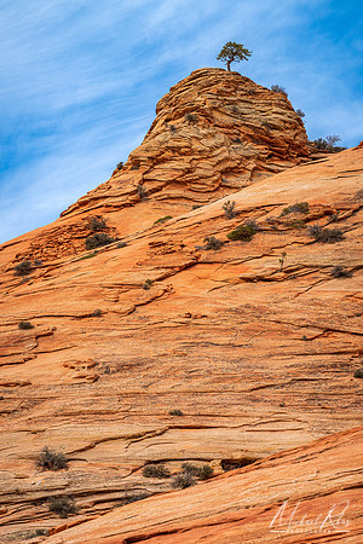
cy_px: 272
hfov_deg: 6.9
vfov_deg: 10.3
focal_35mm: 200
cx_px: 182
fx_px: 3025
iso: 64
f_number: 13
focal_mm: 200
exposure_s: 1/60
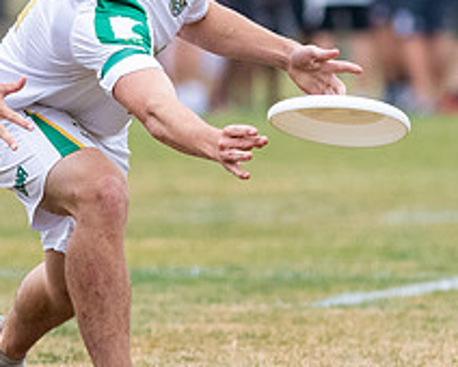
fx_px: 23743
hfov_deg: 1.1
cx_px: 295
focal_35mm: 1750
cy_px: -106
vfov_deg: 0.9
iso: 1600
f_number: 5
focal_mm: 300
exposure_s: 1/2000
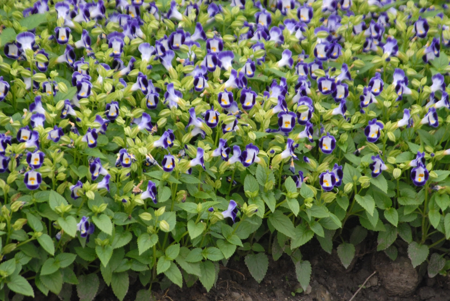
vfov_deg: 3.8
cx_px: 225
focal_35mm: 360
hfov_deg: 5.7
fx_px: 4504
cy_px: 150
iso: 400
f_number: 6.3
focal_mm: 240
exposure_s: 1/80
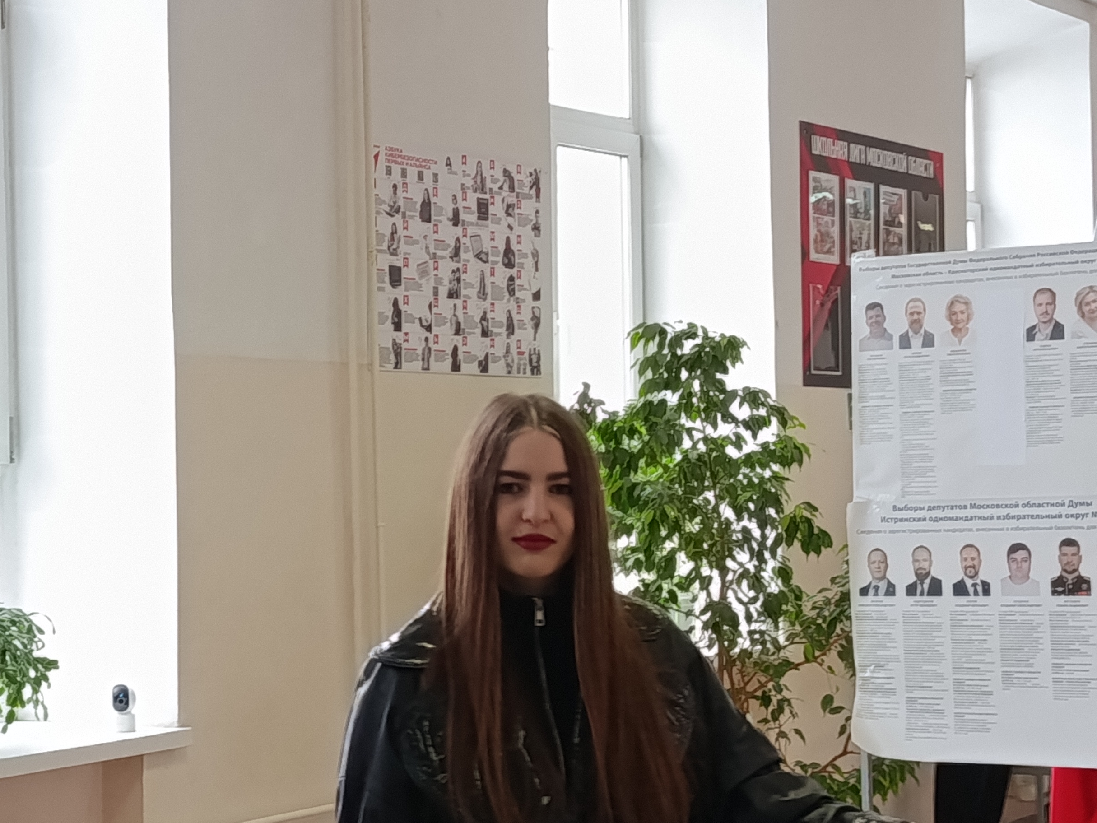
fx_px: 2504
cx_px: 457
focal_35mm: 79
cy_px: 449
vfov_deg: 18.7
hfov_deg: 24.7
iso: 933
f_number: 1.7
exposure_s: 1/100
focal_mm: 5.24
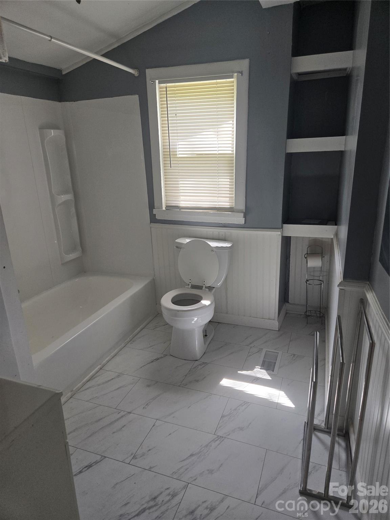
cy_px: 260
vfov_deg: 73.9
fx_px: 346
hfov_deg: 58.9
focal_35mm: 23
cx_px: 195
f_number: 1.8
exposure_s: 1/180
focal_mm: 5.4
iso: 160
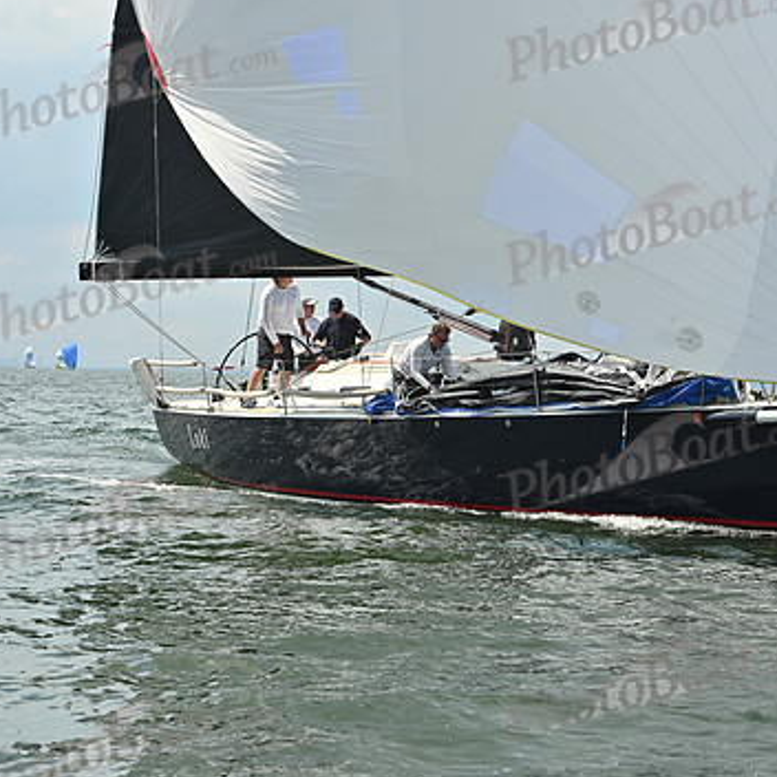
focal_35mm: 98
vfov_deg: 17.7
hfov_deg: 17.7
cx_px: 393
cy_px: 374
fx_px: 2489
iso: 320
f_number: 7.1
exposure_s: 1/1600
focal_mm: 70
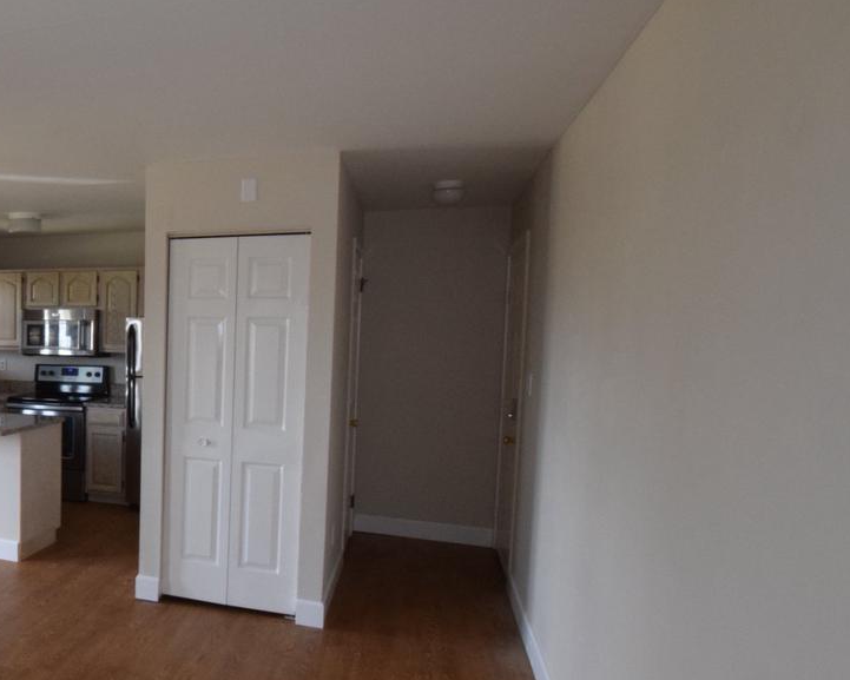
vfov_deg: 47.1
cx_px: 41
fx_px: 778
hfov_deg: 49.1
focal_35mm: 31
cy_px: 389
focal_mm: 11
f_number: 18
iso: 1600
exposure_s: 1/20
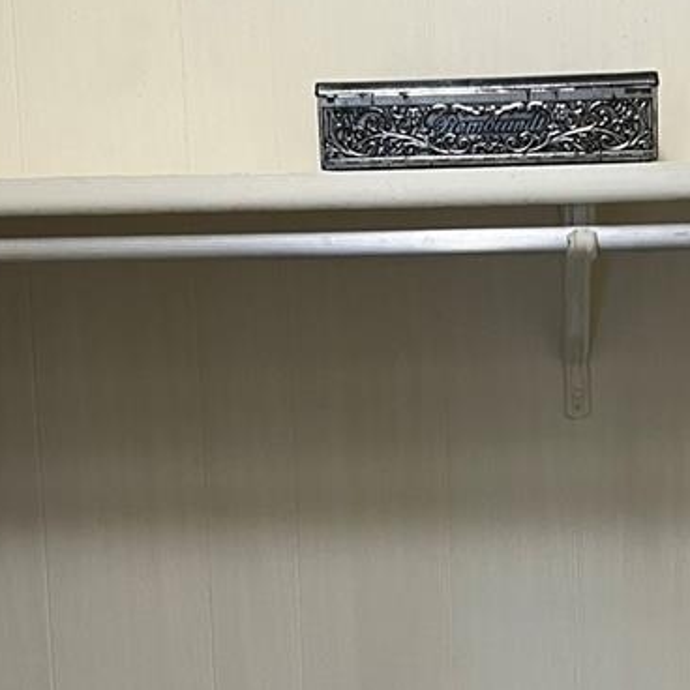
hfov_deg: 22.8
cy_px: 472
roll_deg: +2.4
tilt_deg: -6.4
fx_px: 1691
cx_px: 516
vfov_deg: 22.9
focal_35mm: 75
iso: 125
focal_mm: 5.1
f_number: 1.6
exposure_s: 1/60
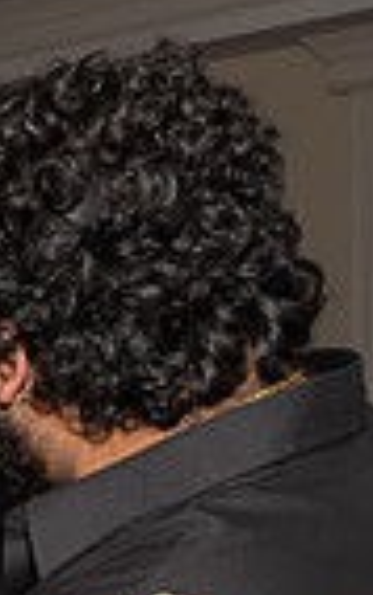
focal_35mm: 121
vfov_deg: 16.5
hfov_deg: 8.9
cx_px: -743
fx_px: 1964
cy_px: 712
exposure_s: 1/250
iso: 640
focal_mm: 17
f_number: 8
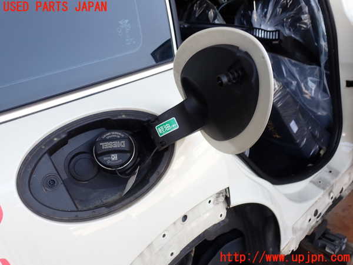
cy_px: 132
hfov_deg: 60.0
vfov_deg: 46.8
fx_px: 306
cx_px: 176
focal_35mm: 30
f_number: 3.2
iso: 100
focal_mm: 5.4
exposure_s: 1/80
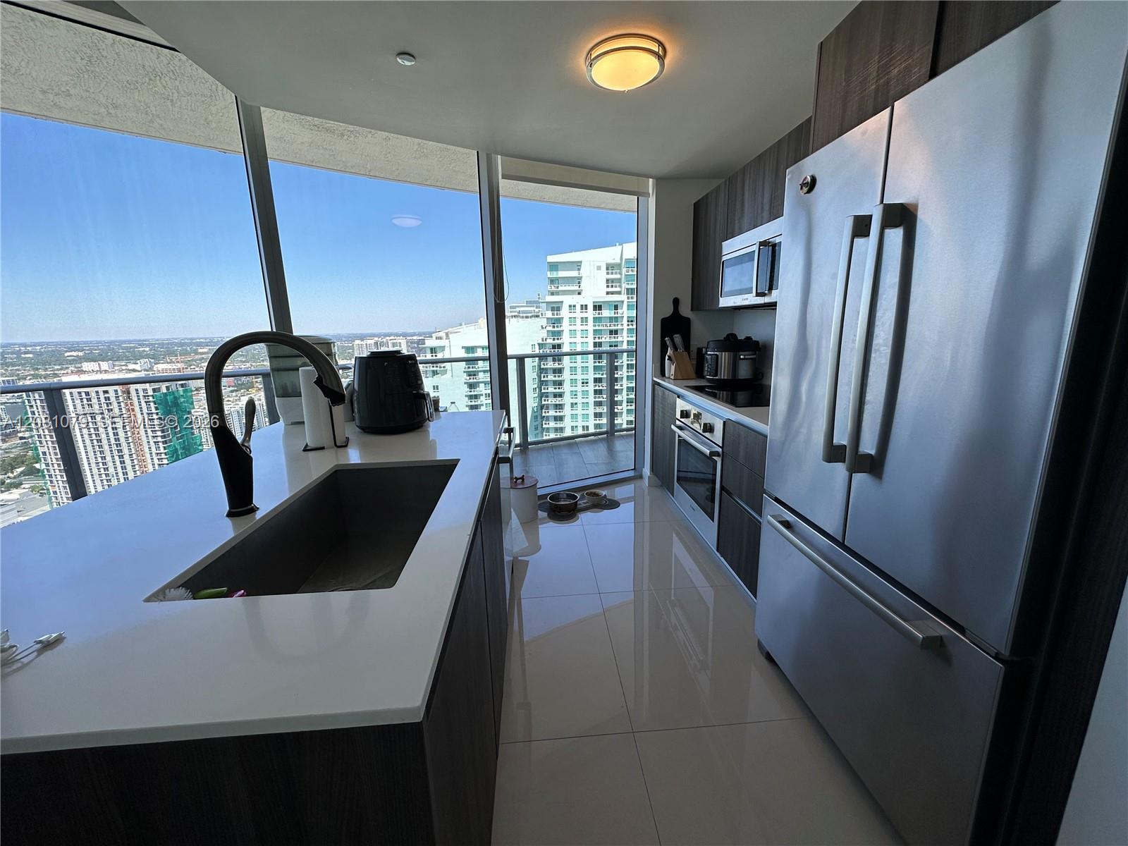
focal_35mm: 14
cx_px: 564
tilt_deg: -12.1
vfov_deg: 85.7
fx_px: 456
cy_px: 423
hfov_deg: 102.1
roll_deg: +0.7
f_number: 2.2
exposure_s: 1/481
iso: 40
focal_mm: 2.22
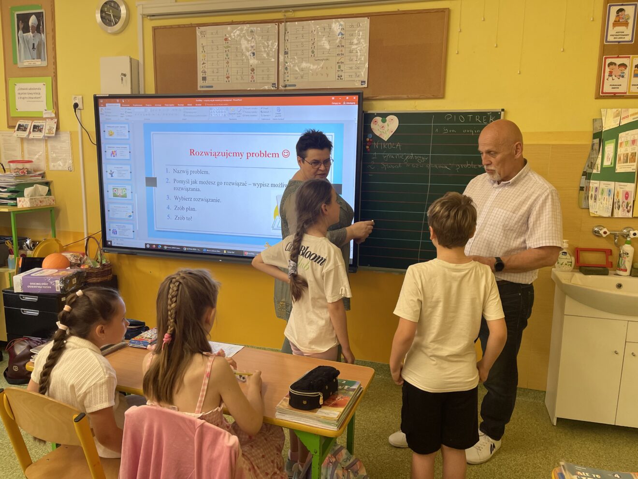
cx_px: 319
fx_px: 461
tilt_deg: -9.9
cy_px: 240
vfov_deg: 54.9
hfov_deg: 69.4
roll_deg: -1.4
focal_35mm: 25
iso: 125
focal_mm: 5.1
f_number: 1.6
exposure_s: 1/90
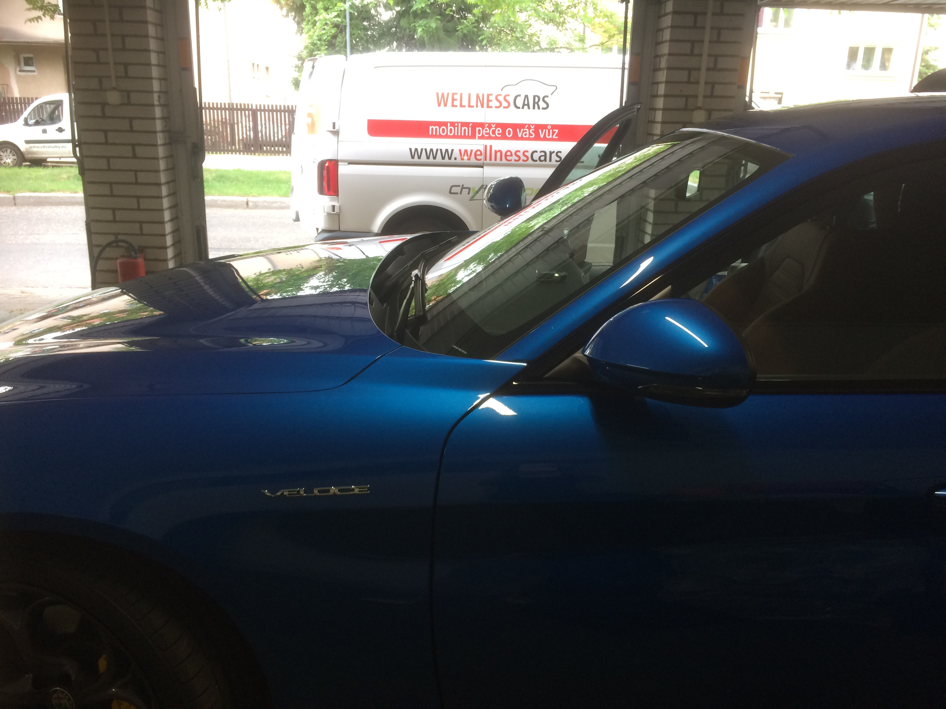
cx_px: 473
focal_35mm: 29
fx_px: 793
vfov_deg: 48.2
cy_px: 354
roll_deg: -2.3
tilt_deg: -19.3
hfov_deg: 61.7
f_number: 2.2
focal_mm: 4.15
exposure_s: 1/33
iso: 40
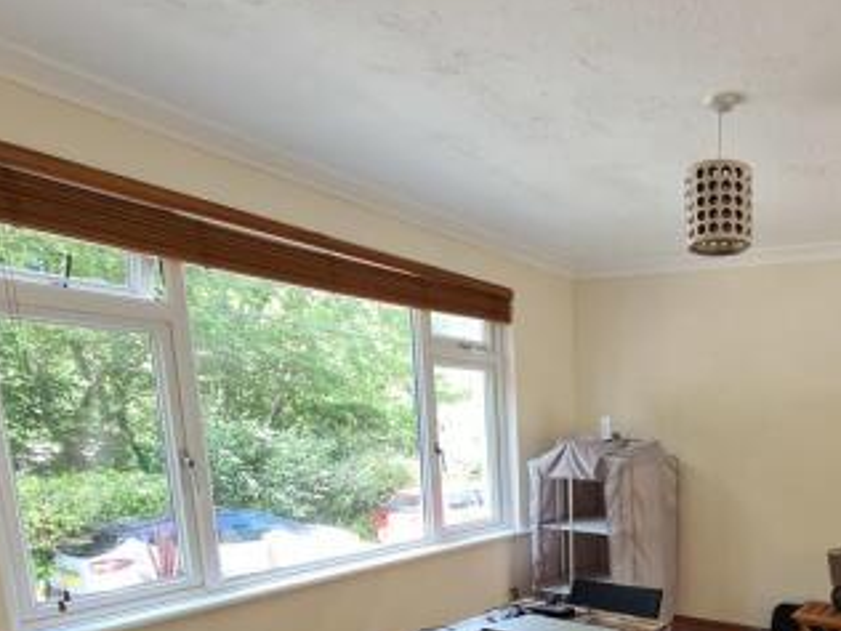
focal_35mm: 24
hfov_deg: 63.5
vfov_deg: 52.1
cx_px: 707
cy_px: 528
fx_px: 583
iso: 64
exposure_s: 1/50
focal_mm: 2.2
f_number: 2.2
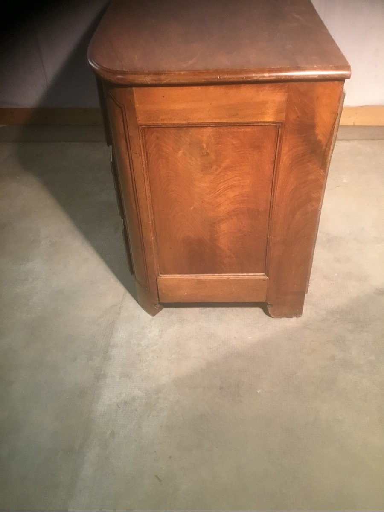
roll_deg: +3.4
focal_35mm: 31
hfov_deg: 45.4
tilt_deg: -42.2
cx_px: 192
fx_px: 459
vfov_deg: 58.4
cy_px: 256
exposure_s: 1/20
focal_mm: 3.3
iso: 200
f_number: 2.4
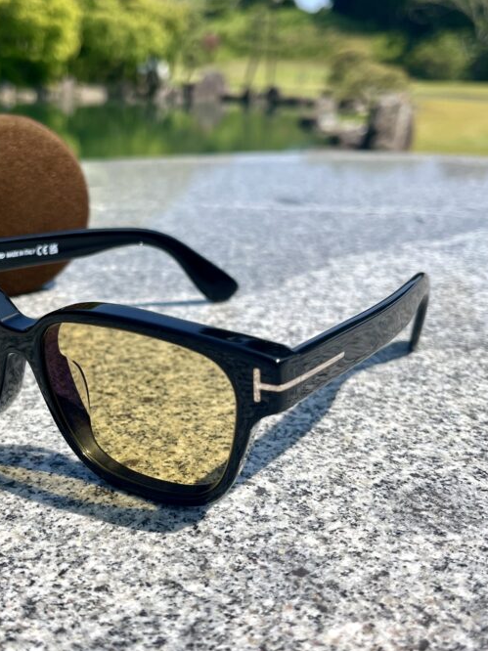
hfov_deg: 35.3
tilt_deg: -16.4
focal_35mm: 40
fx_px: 752
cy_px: 327
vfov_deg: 46.8
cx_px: 136
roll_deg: -0.4
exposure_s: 1/3623
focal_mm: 5.1
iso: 50
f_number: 1.6
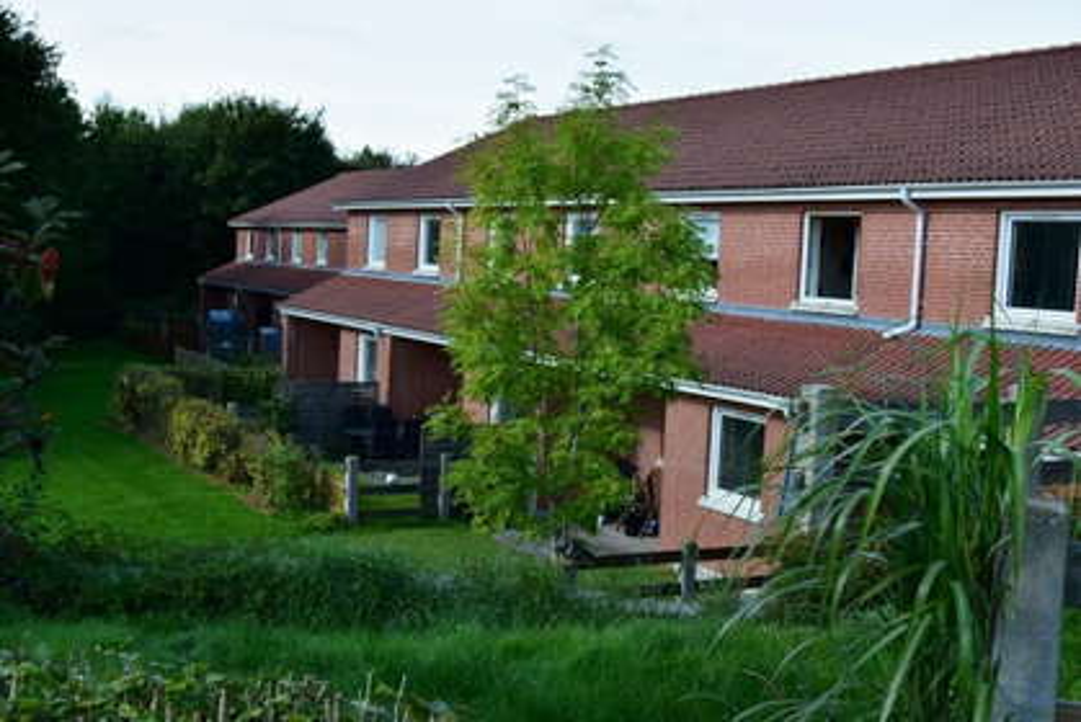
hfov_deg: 43.6
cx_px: 540
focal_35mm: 45
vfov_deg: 29.9
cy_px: 361
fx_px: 1352
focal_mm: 30
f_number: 10
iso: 400
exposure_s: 1/250
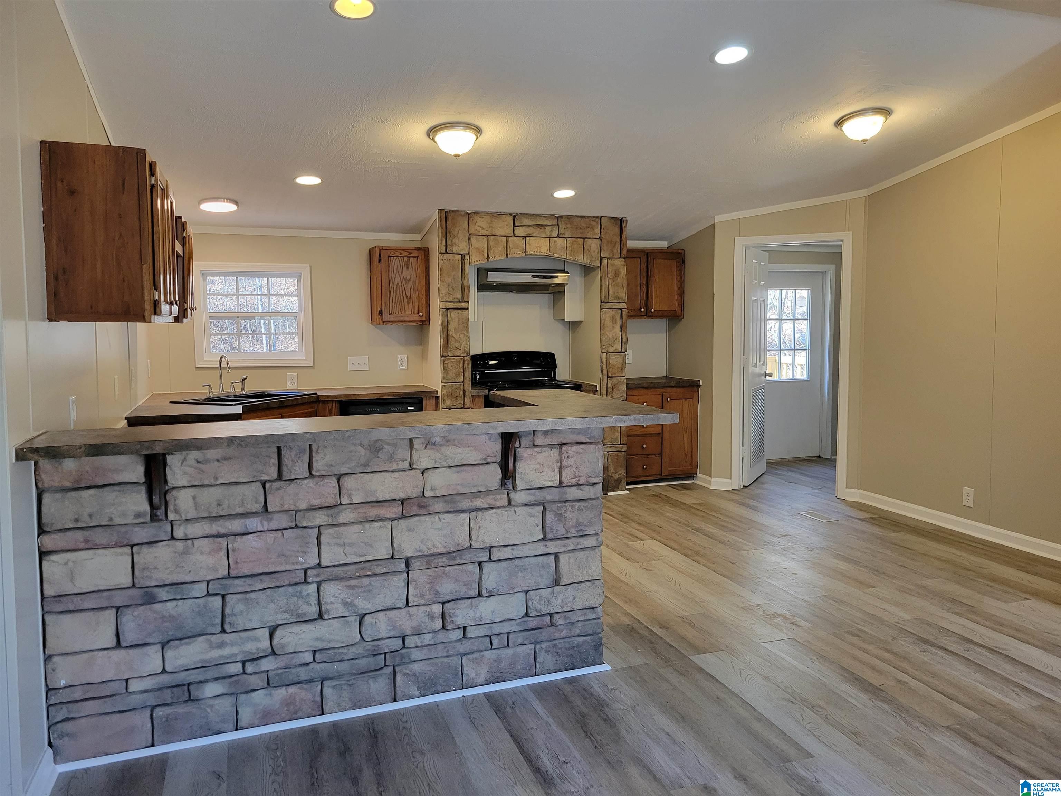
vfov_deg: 53.1
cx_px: 530
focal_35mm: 26
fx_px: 797
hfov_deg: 67.3
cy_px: 398
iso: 250
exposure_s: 1/120
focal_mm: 5.4
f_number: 1.8
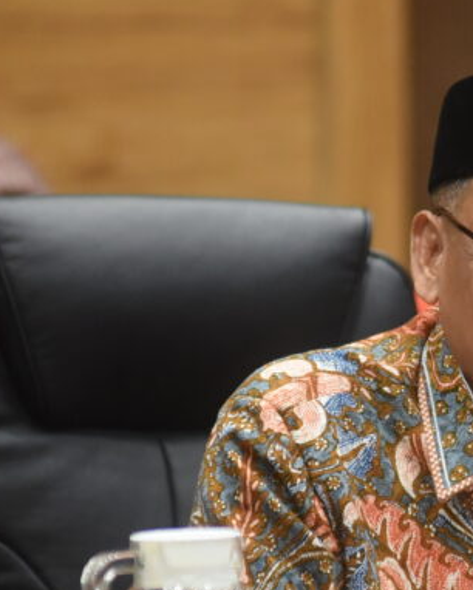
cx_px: 526
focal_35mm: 377
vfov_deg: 5.1
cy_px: 376
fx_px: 6592
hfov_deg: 4.1
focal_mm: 200
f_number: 2.8
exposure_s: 1/250
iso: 2500
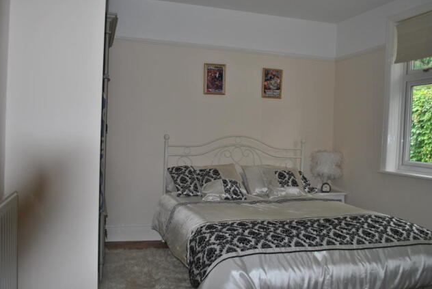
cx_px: 218
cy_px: 143
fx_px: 372
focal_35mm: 31
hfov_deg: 60.2
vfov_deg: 42.4
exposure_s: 1/60
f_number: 3.8
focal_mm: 20
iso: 200
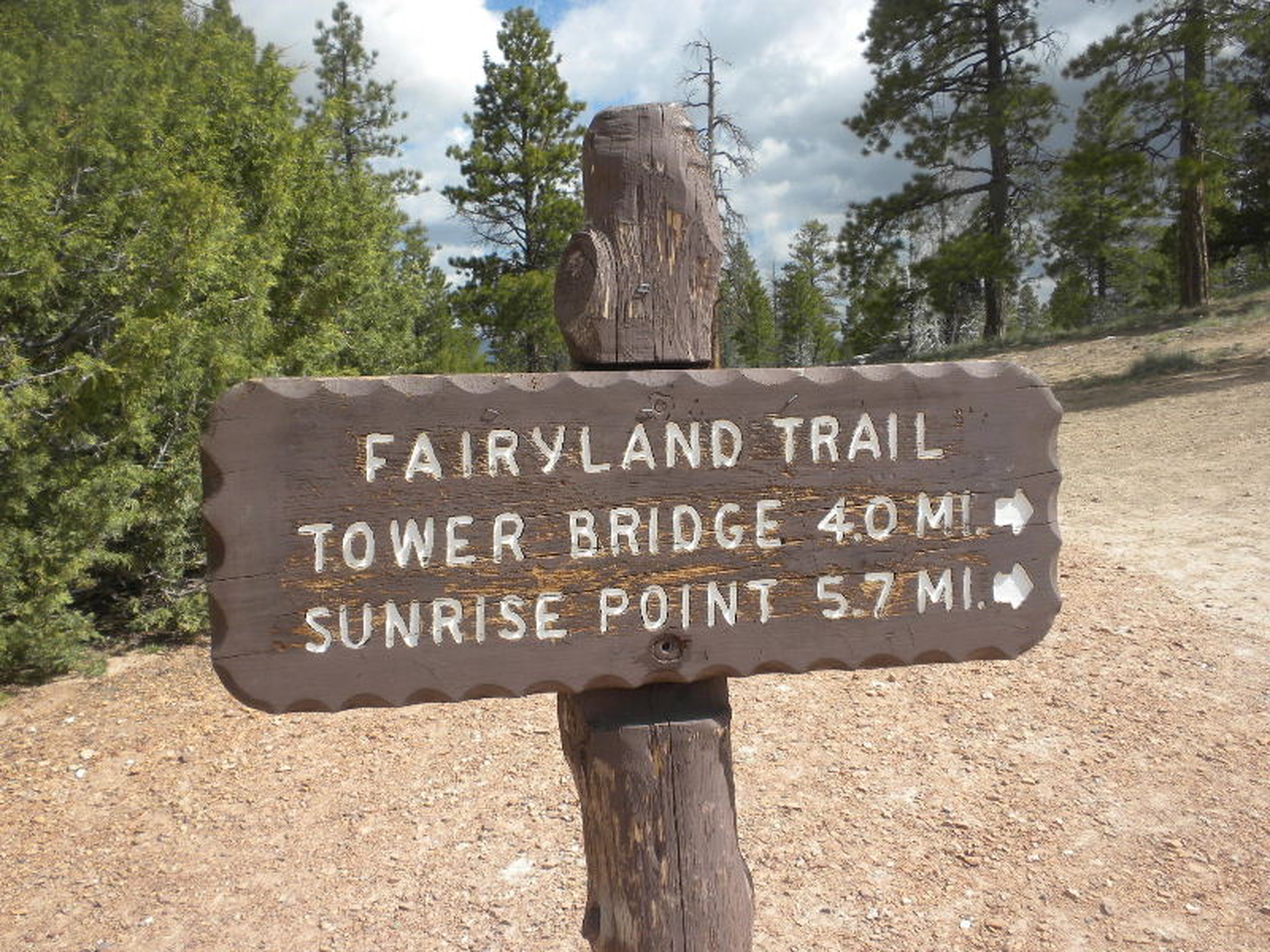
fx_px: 1357
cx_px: 635
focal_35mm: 37
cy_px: 476
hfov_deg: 50.1
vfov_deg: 38.7
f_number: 10
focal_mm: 6.6
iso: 64
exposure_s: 1/103
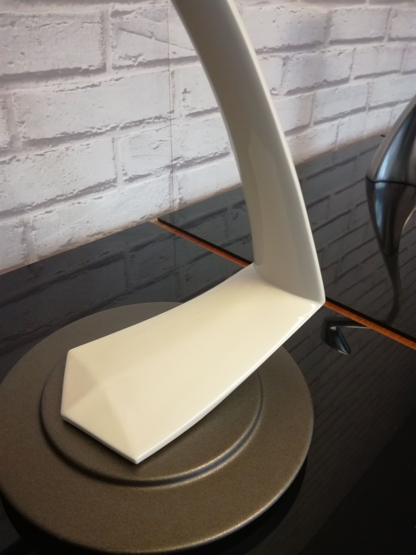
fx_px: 433
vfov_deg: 65.3
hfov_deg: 51.4
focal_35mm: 27
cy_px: 278
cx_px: 208
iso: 320
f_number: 2
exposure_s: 1/25
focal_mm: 3.79
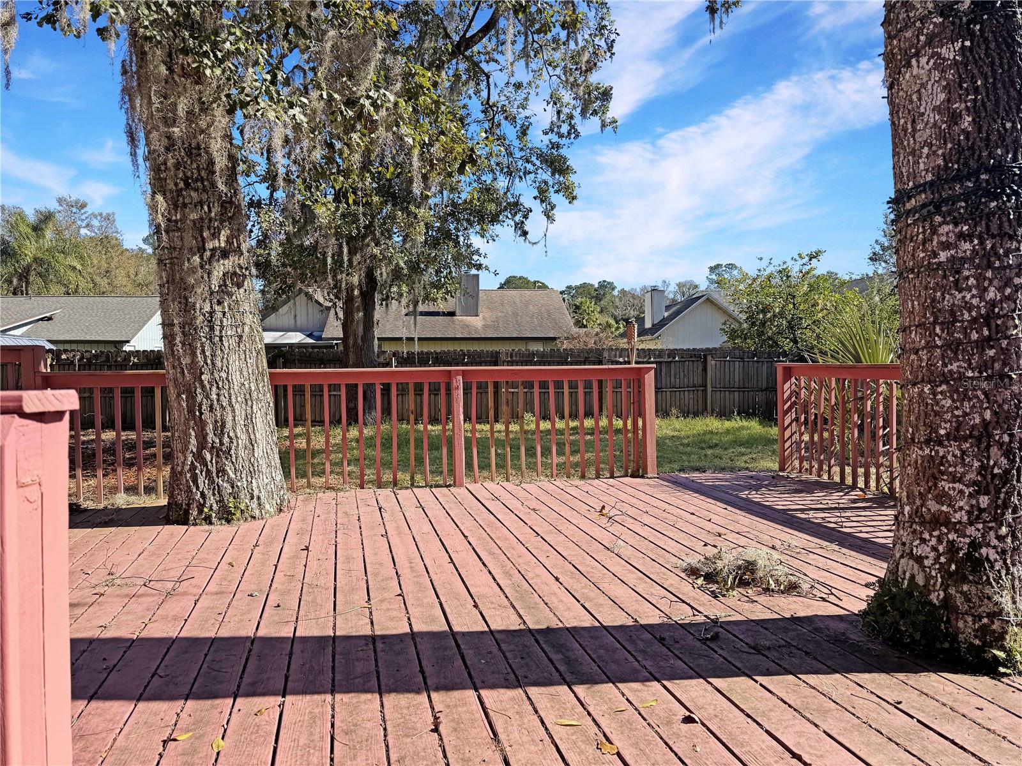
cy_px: 383
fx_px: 709
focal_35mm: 24
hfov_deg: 71.6
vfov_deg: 56.8
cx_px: 511
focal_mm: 6.76
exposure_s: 1/3247
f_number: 1.78
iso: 80
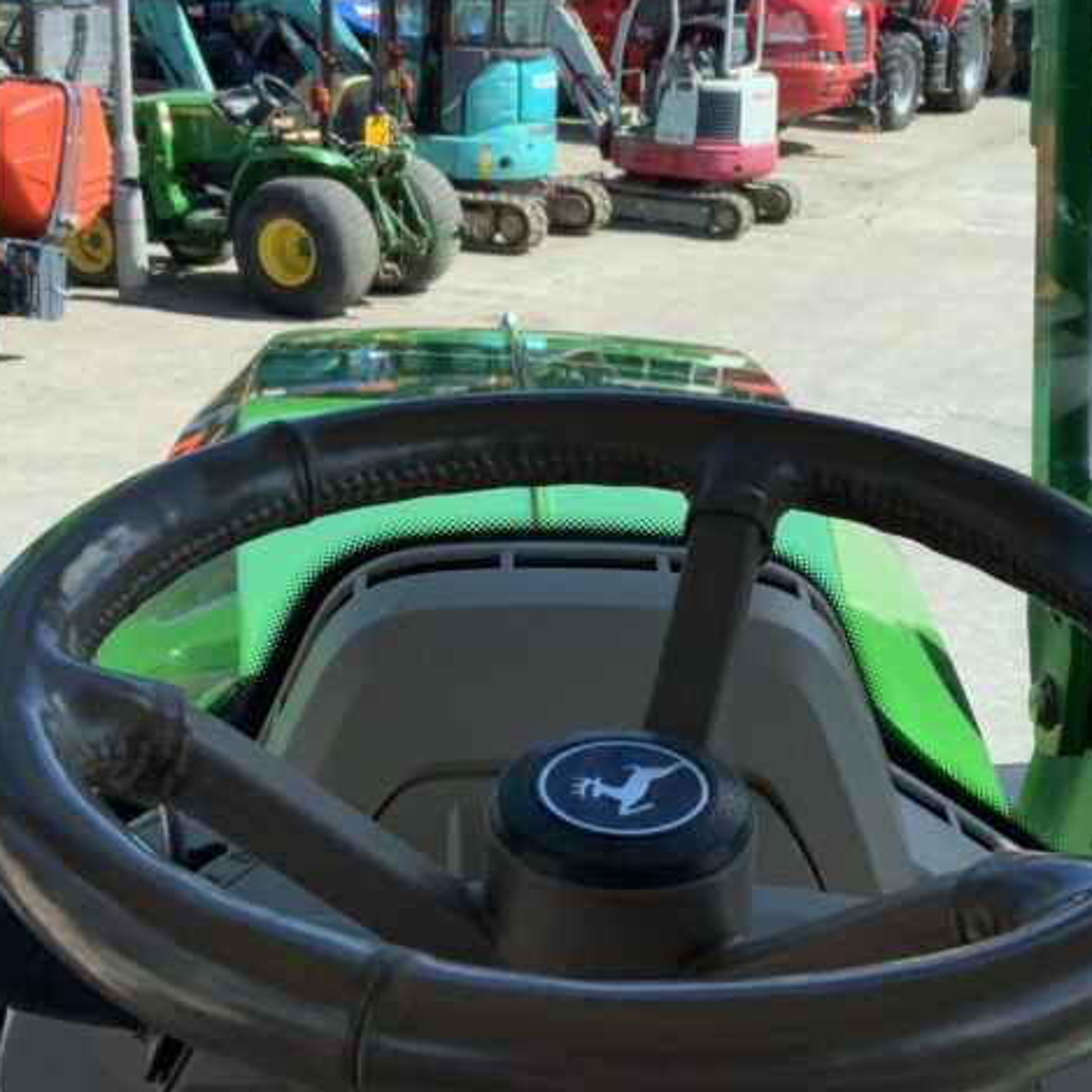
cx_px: 659
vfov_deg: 30.5
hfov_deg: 30.5
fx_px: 1999
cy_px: 498
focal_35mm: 56
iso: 16
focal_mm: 3
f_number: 1.8
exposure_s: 1/650
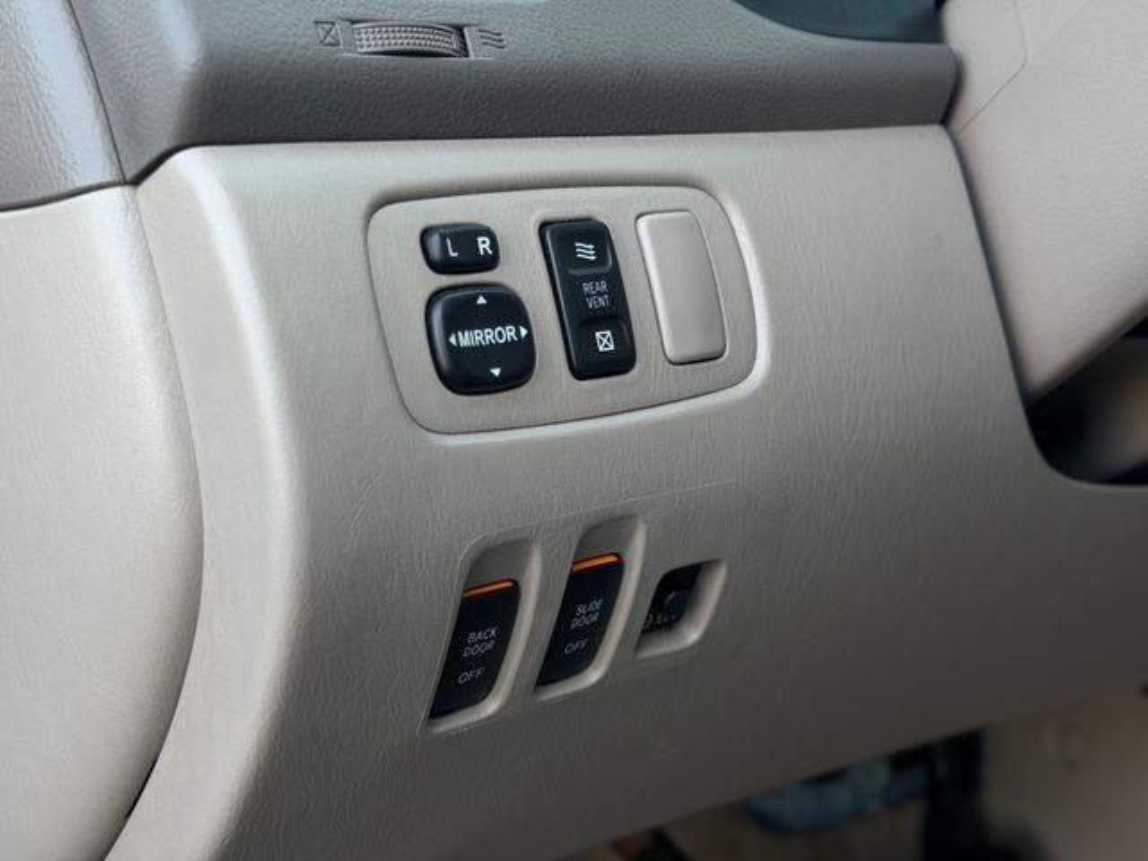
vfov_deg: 30.3
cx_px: 574
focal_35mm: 48
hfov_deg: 39.7
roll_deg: +1.9
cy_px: 430
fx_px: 1592
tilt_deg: -8.7
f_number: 1.78
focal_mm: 6.76
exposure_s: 1/121
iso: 100
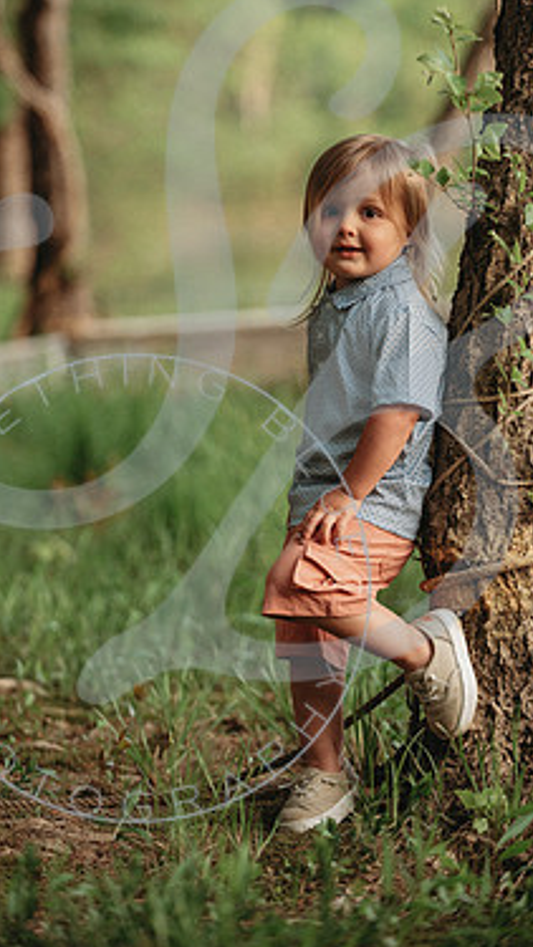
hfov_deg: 8.3
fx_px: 3667
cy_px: 396
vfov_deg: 14.7
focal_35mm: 146
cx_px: 250
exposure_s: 1/200
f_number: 2.8
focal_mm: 116
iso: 400
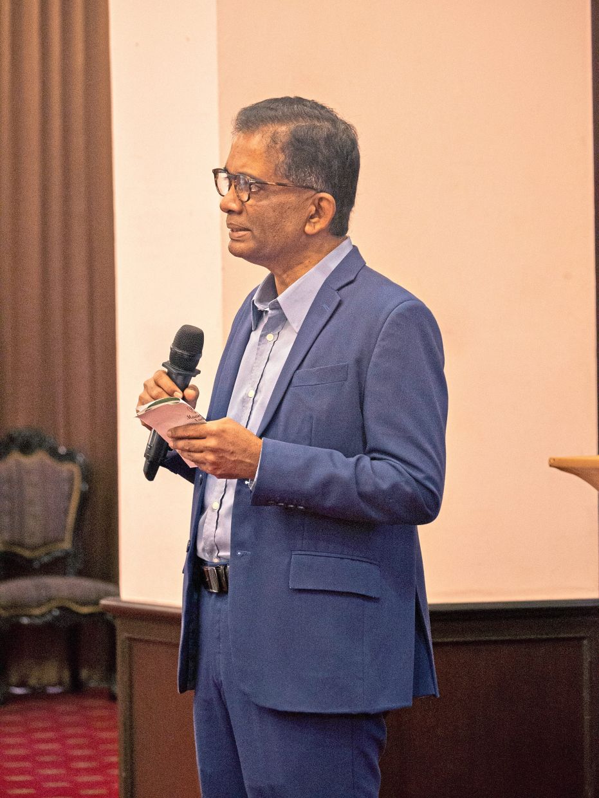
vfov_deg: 9.9
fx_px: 4611
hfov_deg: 7.4
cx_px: 300
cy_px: 399
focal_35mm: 200
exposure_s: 1/60
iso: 3200
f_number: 5
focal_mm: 100
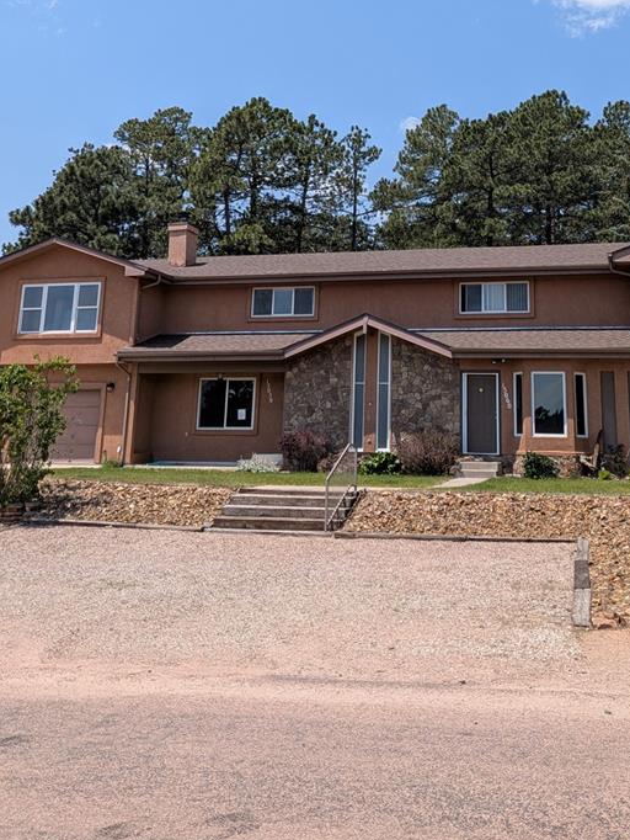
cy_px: 230
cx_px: 399
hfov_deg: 37.5
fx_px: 922
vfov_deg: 47.5
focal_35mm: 38
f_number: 1.7
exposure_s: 1/1312
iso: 28
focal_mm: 4.53
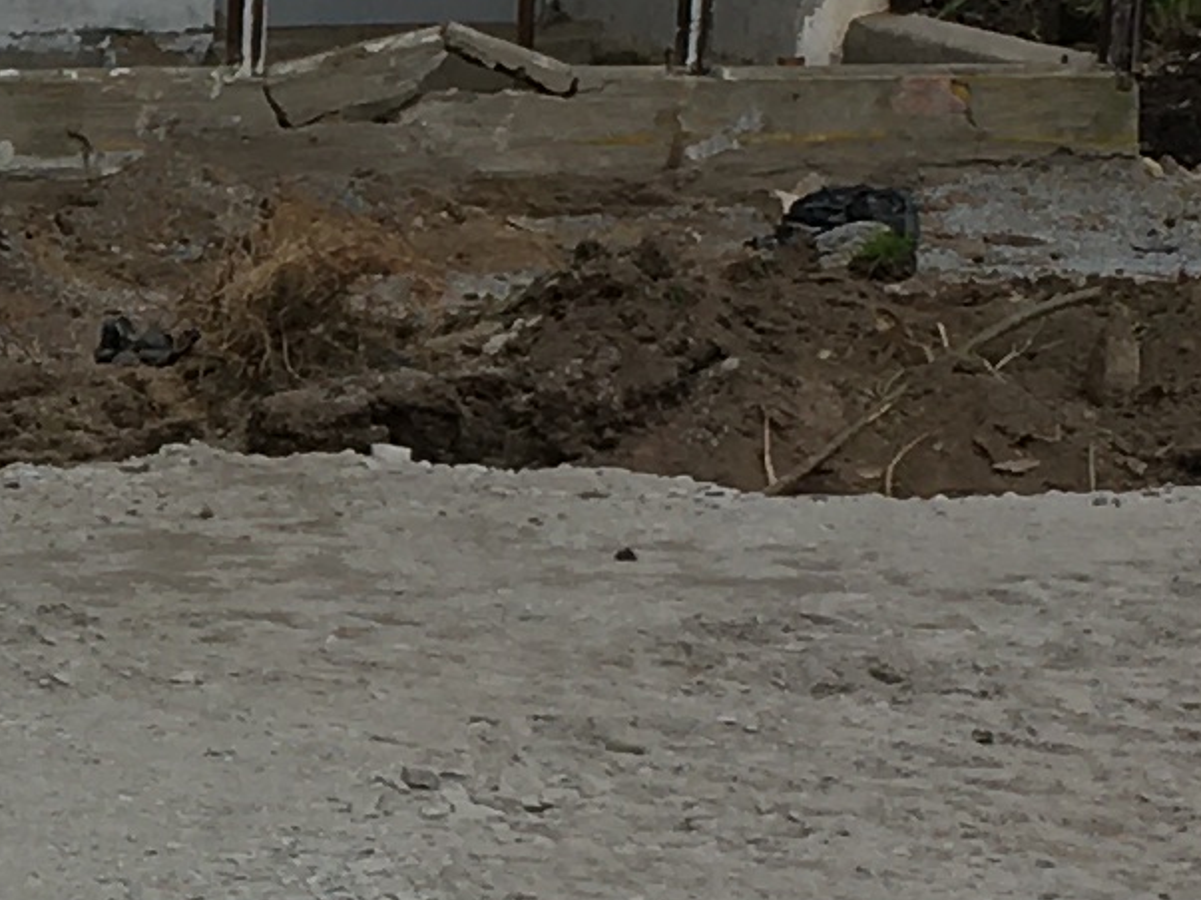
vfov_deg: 7.7
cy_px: 524
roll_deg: -0.7
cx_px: -351
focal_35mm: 194
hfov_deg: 10.0
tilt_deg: -8.7
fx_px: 6729
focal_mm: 4.15
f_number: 2.2
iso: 25
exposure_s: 1/1326
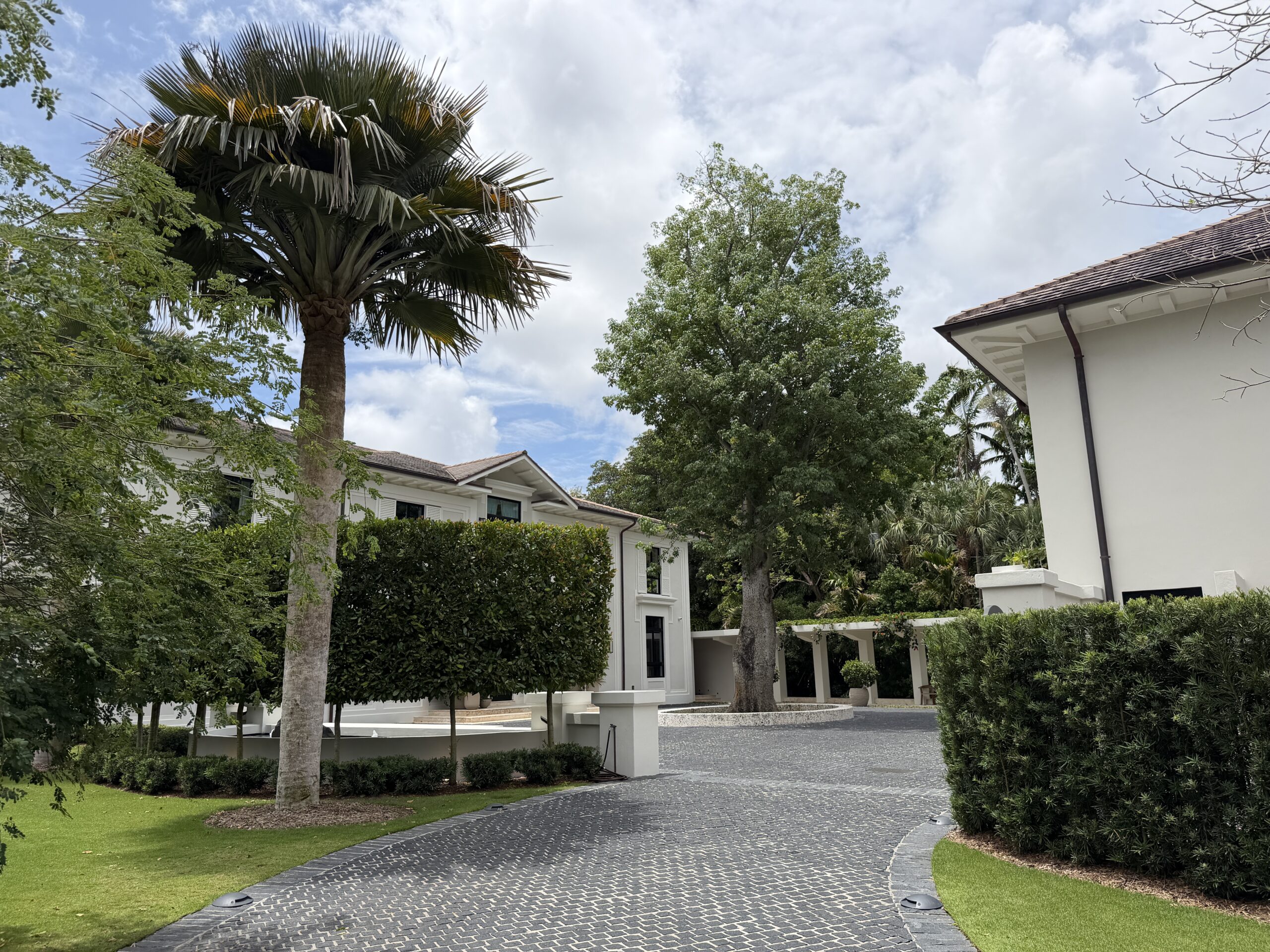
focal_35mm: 24
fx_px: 881
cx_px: 635
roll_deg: -0.2
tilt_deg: +11.9
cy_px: 476
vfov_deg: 56.8
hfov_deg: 71.6
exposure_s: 1/6173
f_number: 1.78
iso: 80
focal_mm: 6.76
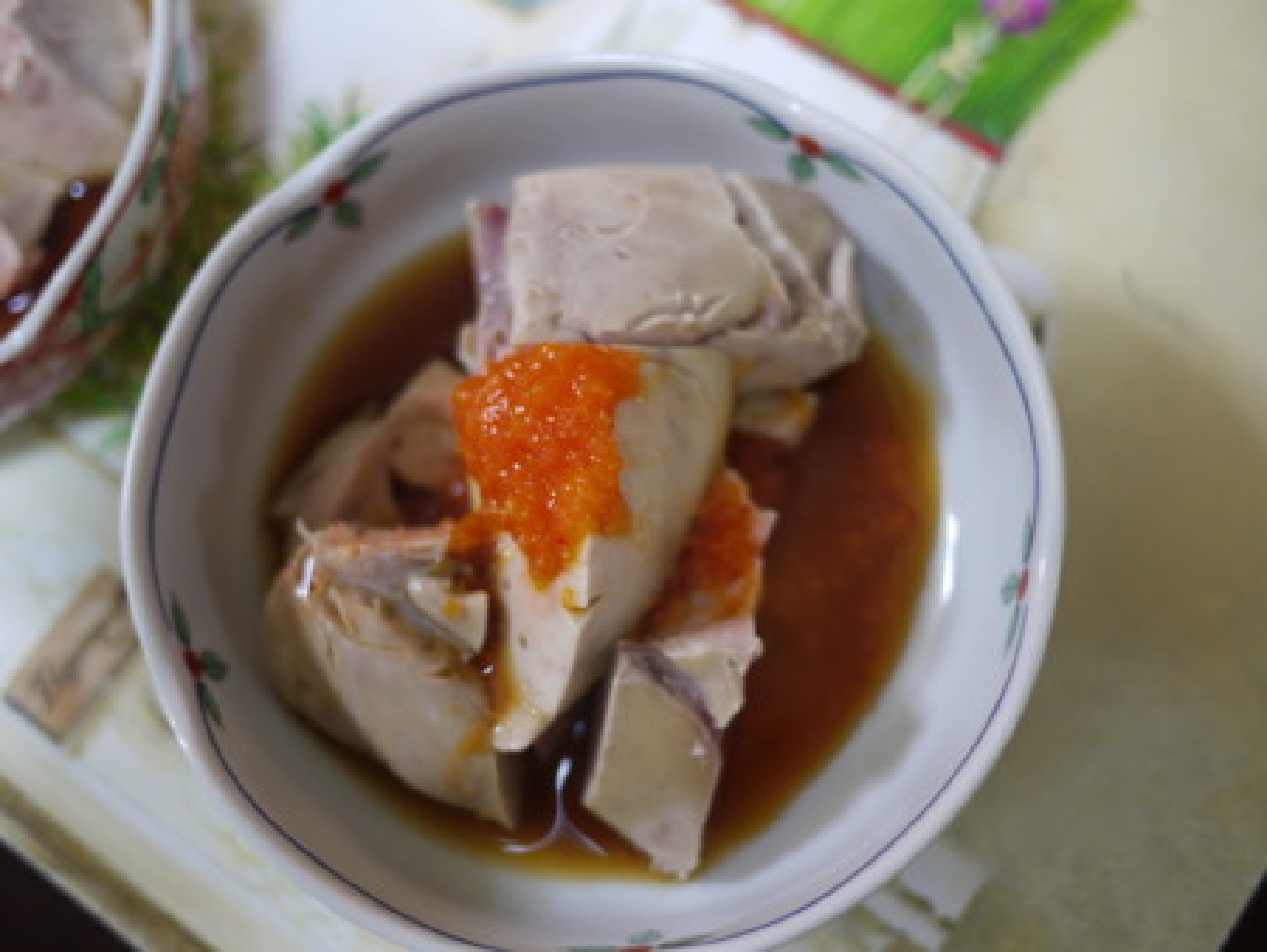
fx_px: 1465
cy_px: 476
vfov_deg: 36.0
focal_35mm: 40
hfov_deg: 46.8
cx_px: 634
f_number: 1.7
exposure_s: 1/30
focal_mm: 20
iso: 125
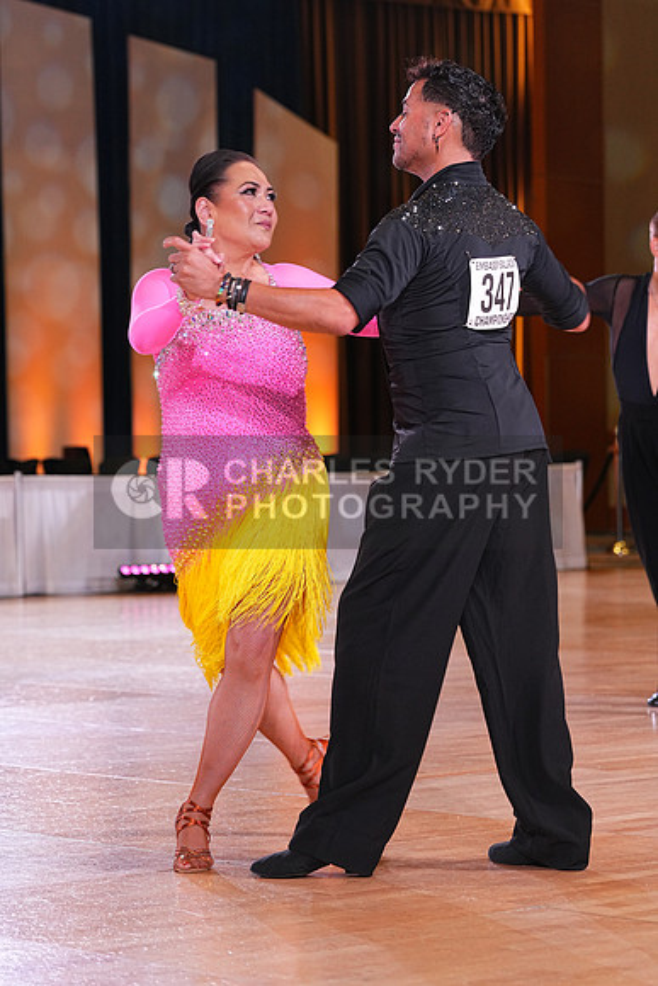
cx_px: 329
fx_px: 3123
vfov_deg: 17.9
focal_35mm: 114
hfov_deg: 12.0
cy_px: 493
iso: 2000
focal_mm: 114
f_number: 5
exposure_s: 1/200
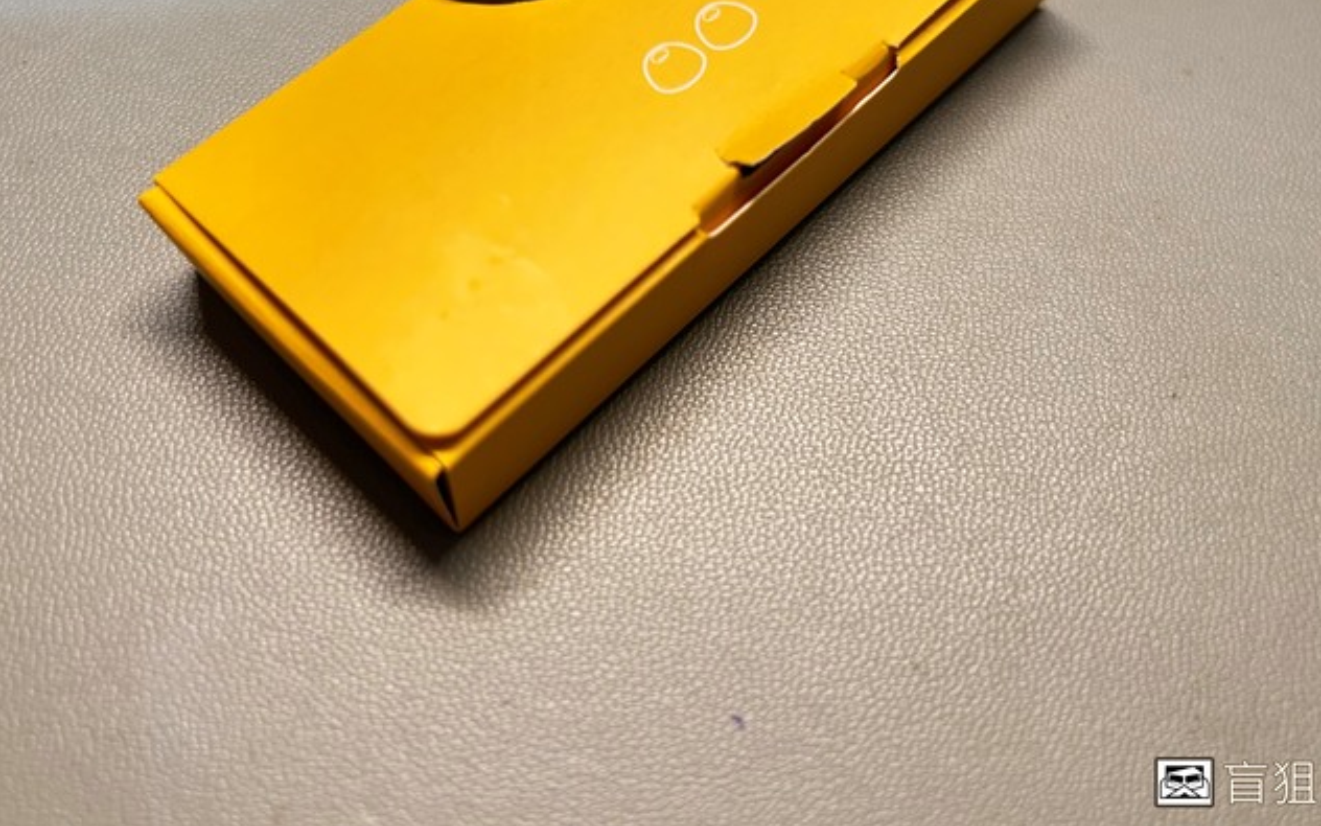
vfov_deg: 36.6
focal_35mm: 34
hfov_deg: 56.7
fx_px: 1224
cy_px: 233
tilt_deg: -57.4
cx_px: 646
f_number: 1.5
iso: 160
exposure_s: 1/60
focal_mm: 5.7
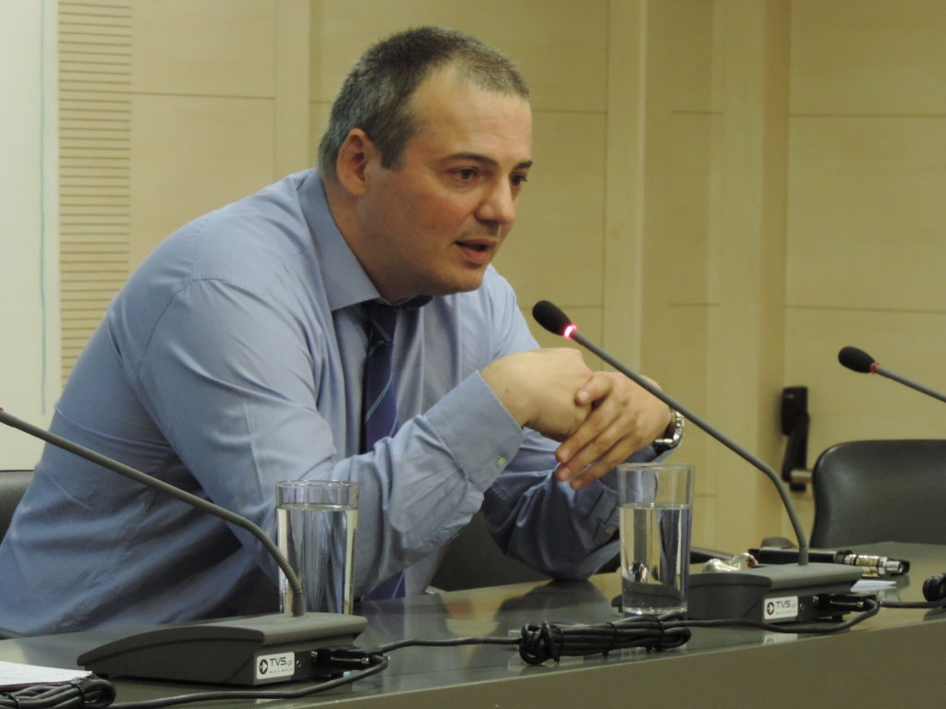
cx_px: 473
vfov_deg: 8.7
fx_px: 4646
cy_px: 354
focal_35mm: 170
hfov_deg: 11.6
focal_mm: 30.3
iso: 800
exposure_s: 1/25
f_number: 4.5
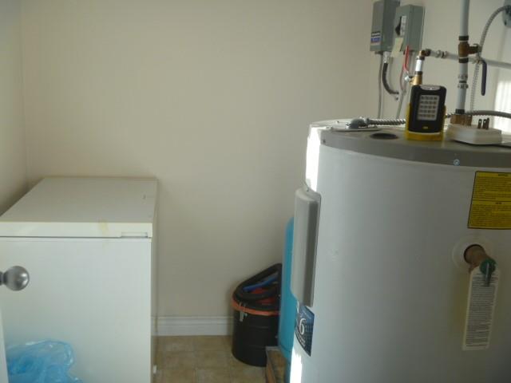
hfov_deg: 52.6
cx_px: 256
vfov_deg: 40.7
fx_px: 517
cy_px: 192
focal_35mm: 35
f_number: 3.5
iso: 80
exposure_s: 1/100
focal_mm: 6.3
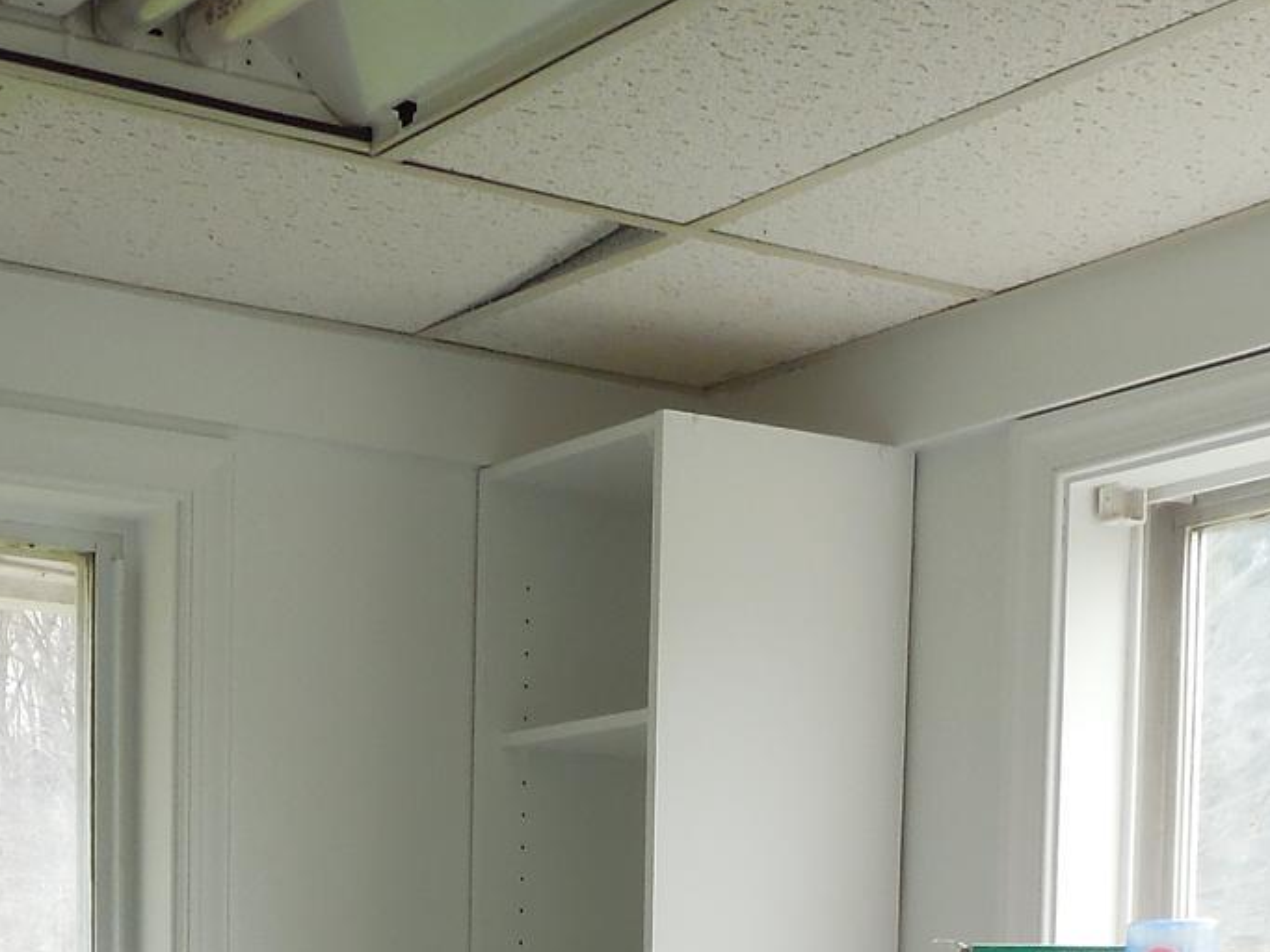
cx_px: 446
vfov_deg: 17.7
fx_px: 2751
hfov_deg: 25.9
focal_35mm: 75
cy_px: 1406
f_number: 3.7
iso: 125
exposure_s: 1/100
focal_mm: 4.5
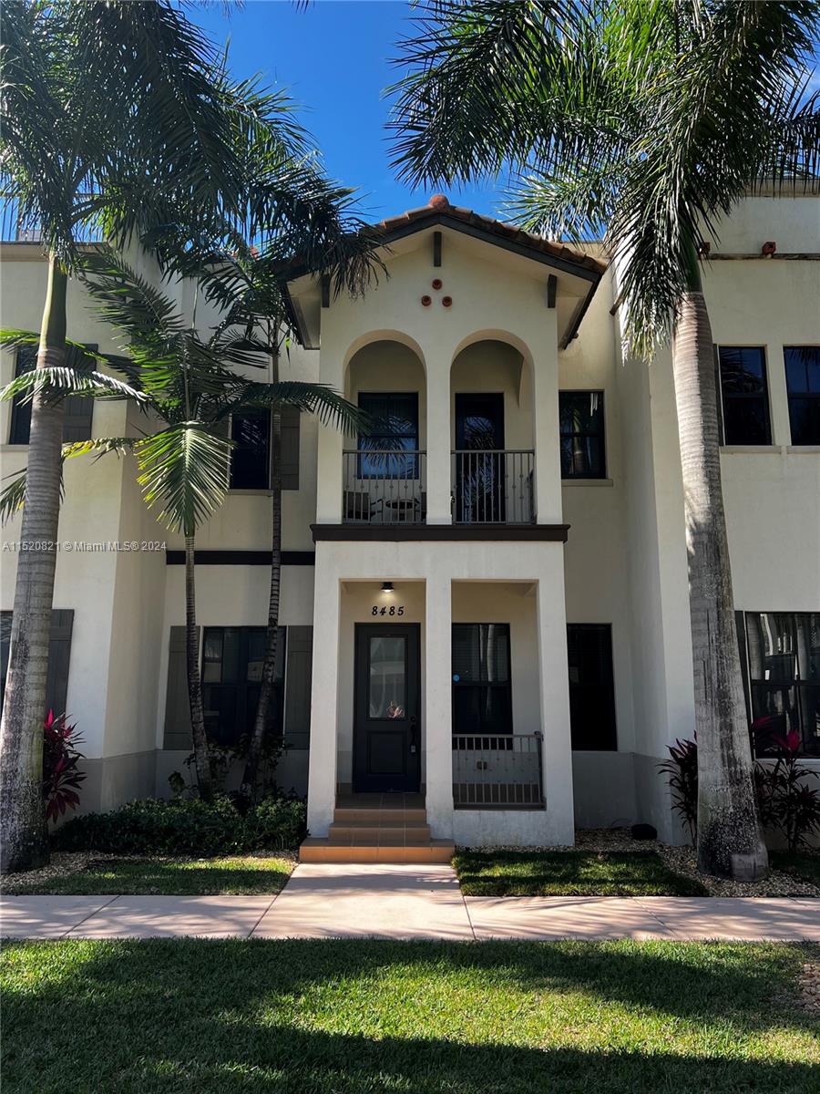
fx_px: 821
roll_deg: -0.8
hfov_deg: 53.1
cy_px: 547
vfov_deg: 67.3
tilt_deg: +11.3
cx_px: 410
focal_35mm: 26
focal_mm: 5.7
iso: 50
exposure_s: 1/791
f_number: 1.5
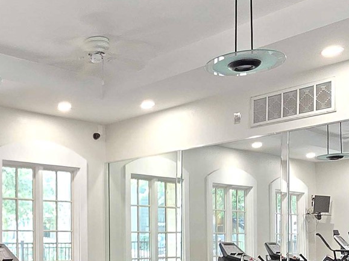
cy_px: 242
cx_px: 45
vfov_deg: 30.0
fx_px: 464
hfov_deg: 38.8
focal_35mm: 46
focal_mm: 2.2
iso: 250
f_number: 2.2
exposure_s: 1/60
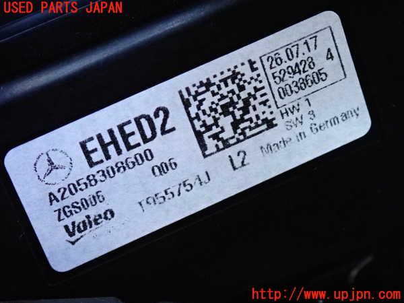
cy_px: 152
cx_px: 202
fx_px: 1167
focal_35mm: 100
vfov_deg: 14.8
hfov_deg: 19.6
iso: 2000
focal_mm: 18
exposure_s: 1/125
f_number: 4.9
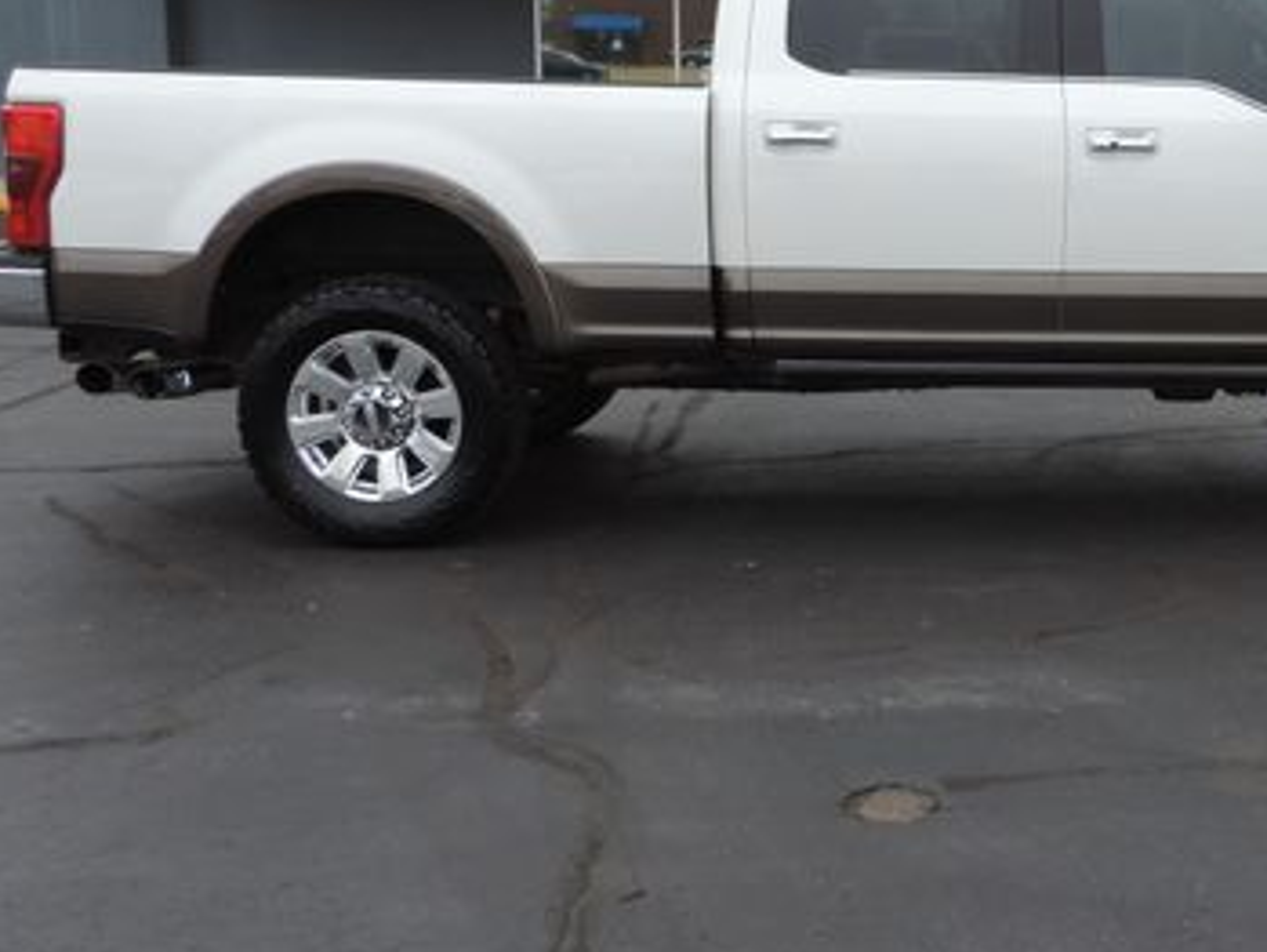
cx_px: 1009
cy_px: 331
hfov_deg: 41.2
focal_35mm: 44
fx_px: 1611
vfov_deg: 32.7
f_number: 3
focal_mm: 4.3
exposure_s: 1/200
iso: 80
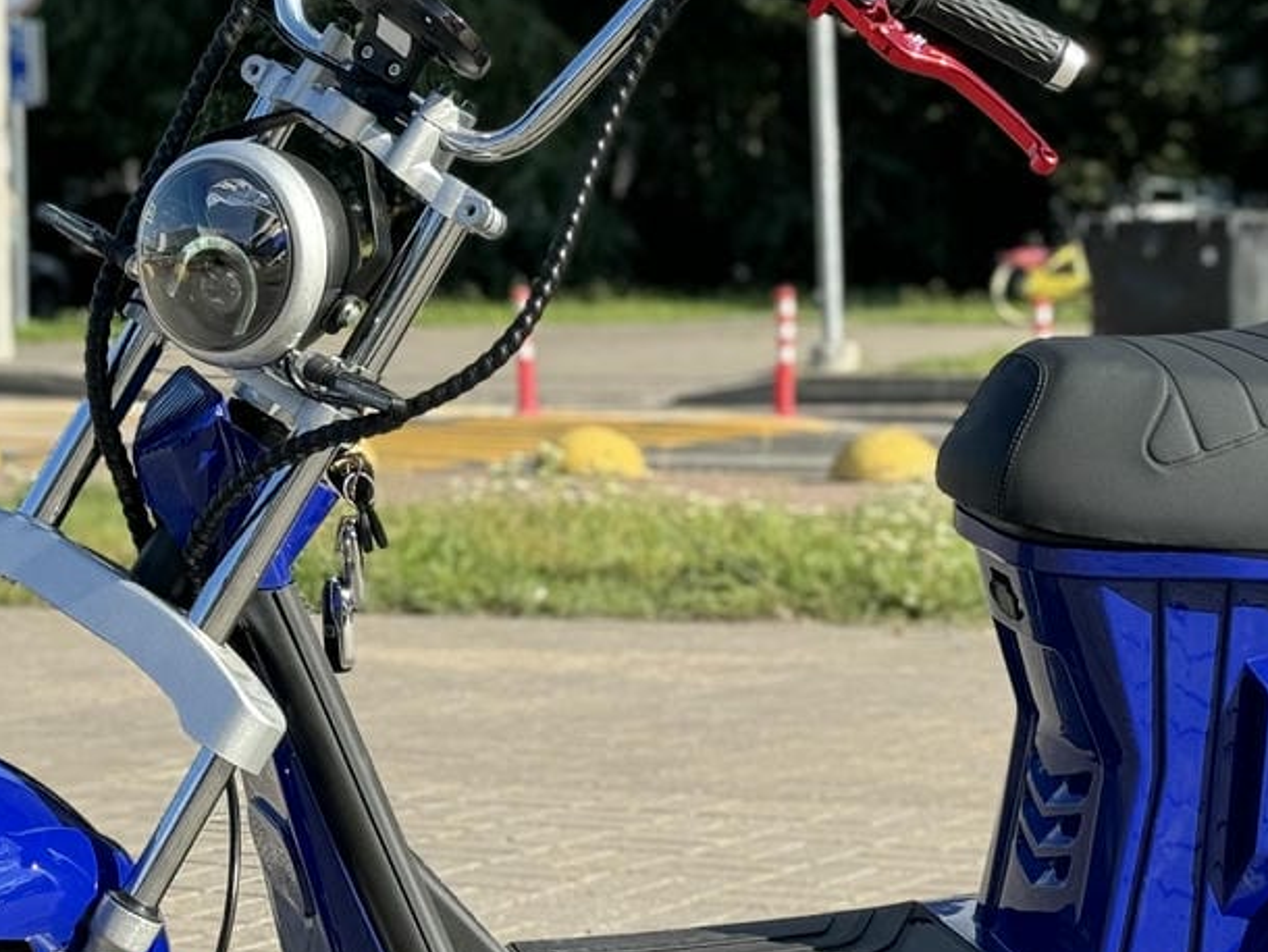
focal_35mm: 118
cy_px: 454
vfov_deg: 12.6
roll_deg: +0.2
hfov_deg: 16.7
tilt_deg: -3.6
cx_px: 752
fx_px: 4324
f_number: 1.78
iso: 64
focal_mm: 6.76
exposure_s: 1/1869
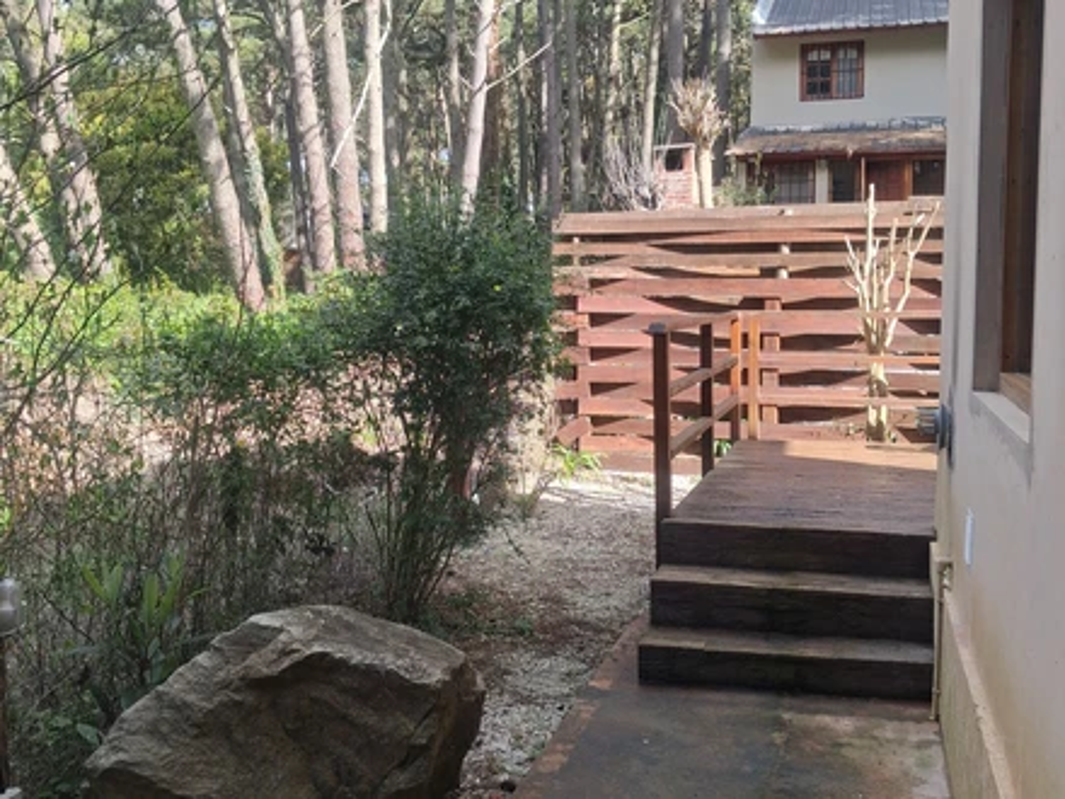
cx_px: 532
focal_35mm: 27
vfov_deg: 51.4
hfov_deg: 65.3
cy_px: 400
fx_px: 831
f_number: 1.8
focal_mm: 4
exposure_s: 1/169
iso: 25
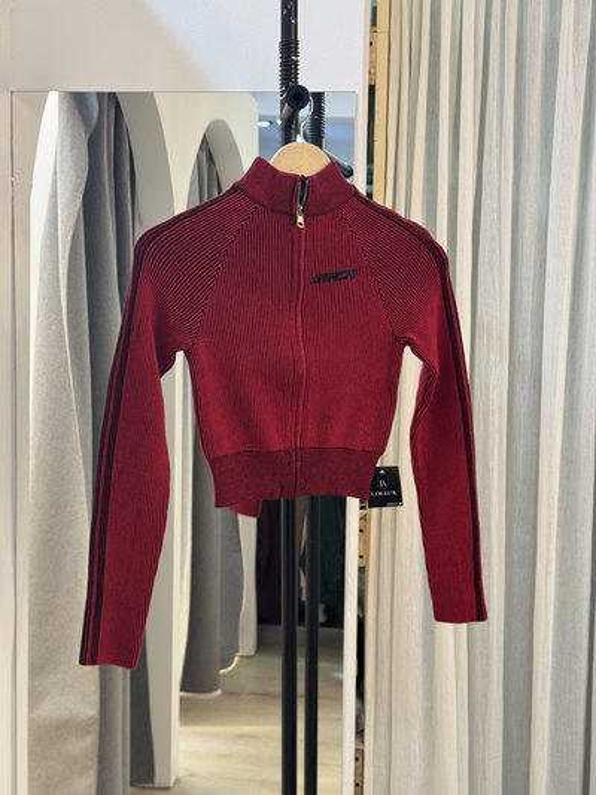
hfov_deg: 30.3
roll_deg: -1.2
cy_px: 398
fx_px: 1101
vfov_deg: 39.6
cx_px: 298
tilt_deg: -5.4
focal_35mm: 48
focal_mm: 6.76
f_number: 1.78
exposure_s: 1/50
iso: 80
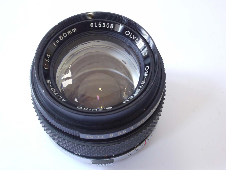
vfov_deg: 24.4
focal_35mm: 60
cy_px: 85
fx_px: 392
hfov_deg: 32.2
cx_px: 113
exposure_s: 1/20
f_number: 10
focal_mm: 30
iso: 800
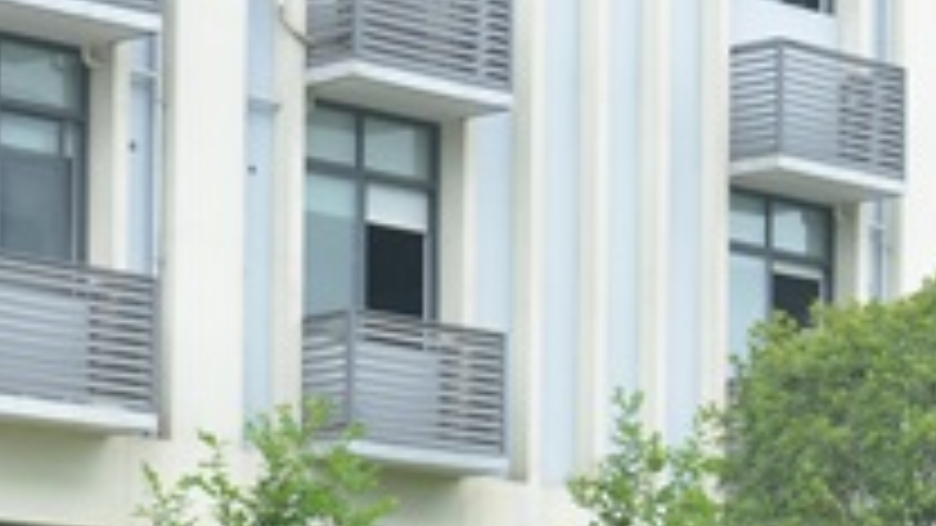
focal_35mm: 159
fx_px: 3934
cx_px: 1377
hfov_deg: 12.9
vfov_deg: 7.4
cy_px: 953
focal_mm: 21
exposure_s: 1/160
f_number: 5.6
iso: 320
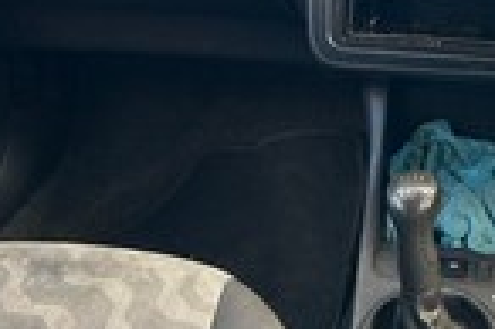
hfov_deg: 29.4
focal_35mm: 65
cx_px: 471
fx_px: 893
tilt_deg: -20.5
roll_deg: +0.6
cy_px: -88
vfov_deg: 19.4
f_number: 1.5
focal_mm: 5.7
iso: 40
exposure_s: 1/121
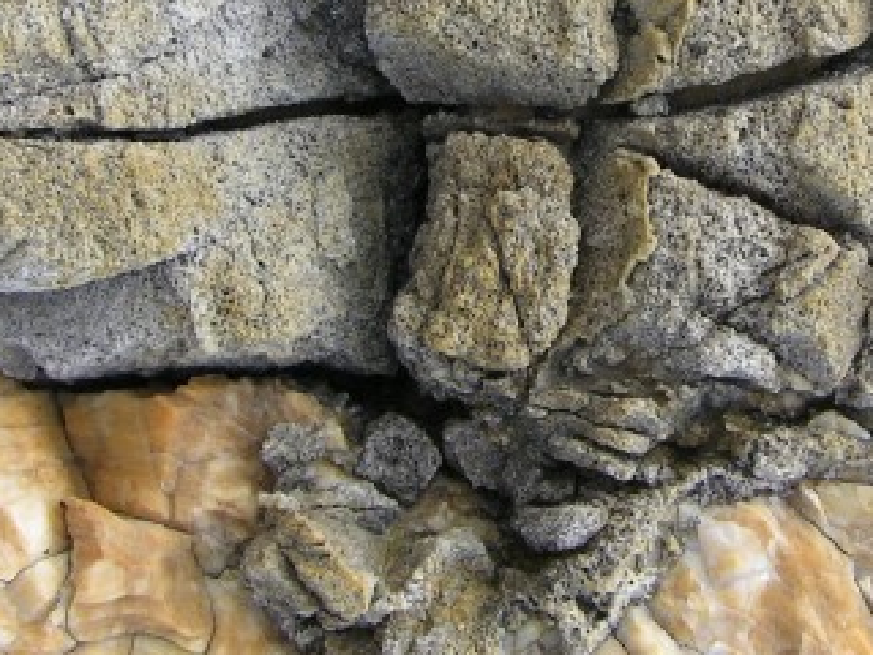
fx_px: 2825
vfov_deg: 13.2
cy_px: 131
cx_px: 587
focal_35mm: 112
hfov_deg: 17.5
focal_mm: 8.9
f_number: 4
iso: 50
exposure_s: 1/89.7
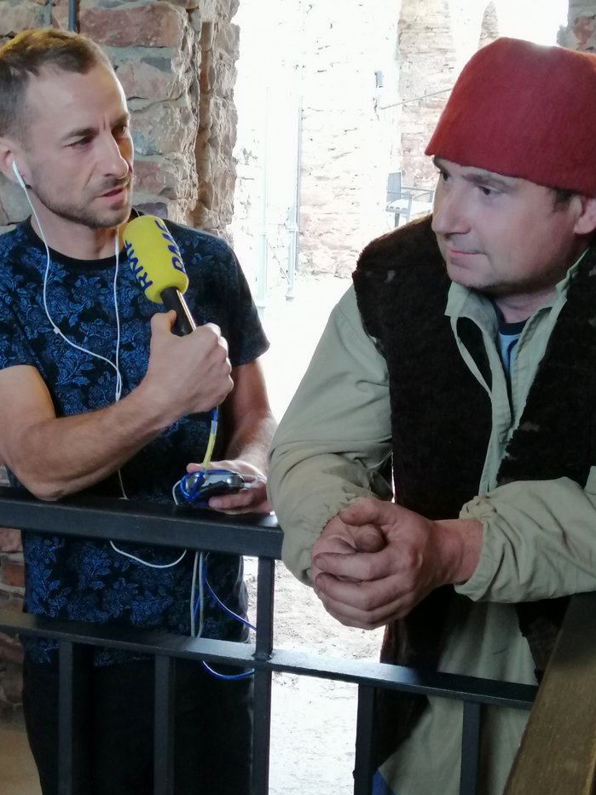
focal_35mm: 56
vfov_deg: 34.4
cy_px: 381
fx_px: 1286
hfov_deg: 26.1
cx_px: 272
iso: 500
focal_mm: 3.95
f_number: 1.8
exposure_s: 1/25
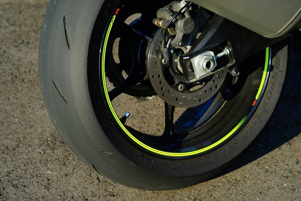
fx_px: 836
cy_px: 100
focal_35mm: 100
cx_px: 150
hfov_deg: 20.4
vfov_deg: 13.7
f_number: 8
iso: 100
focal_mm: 100
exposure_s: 1/125
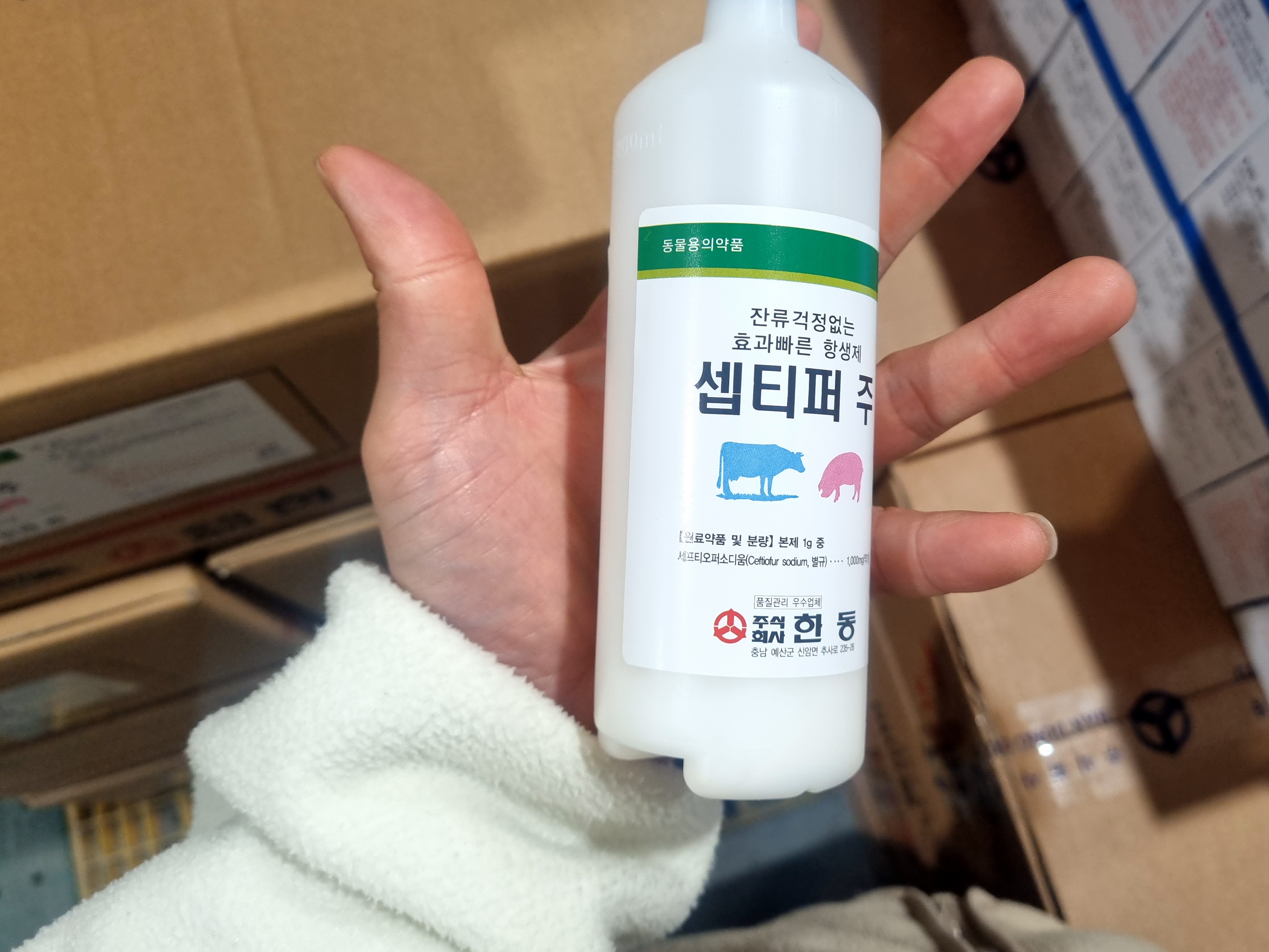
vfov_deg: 46.7
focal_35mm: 30
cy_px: 432
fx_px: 1100
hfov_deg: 59.8
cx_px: 713
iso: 125
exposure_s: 1/60
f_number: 1.8
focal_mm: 5.4
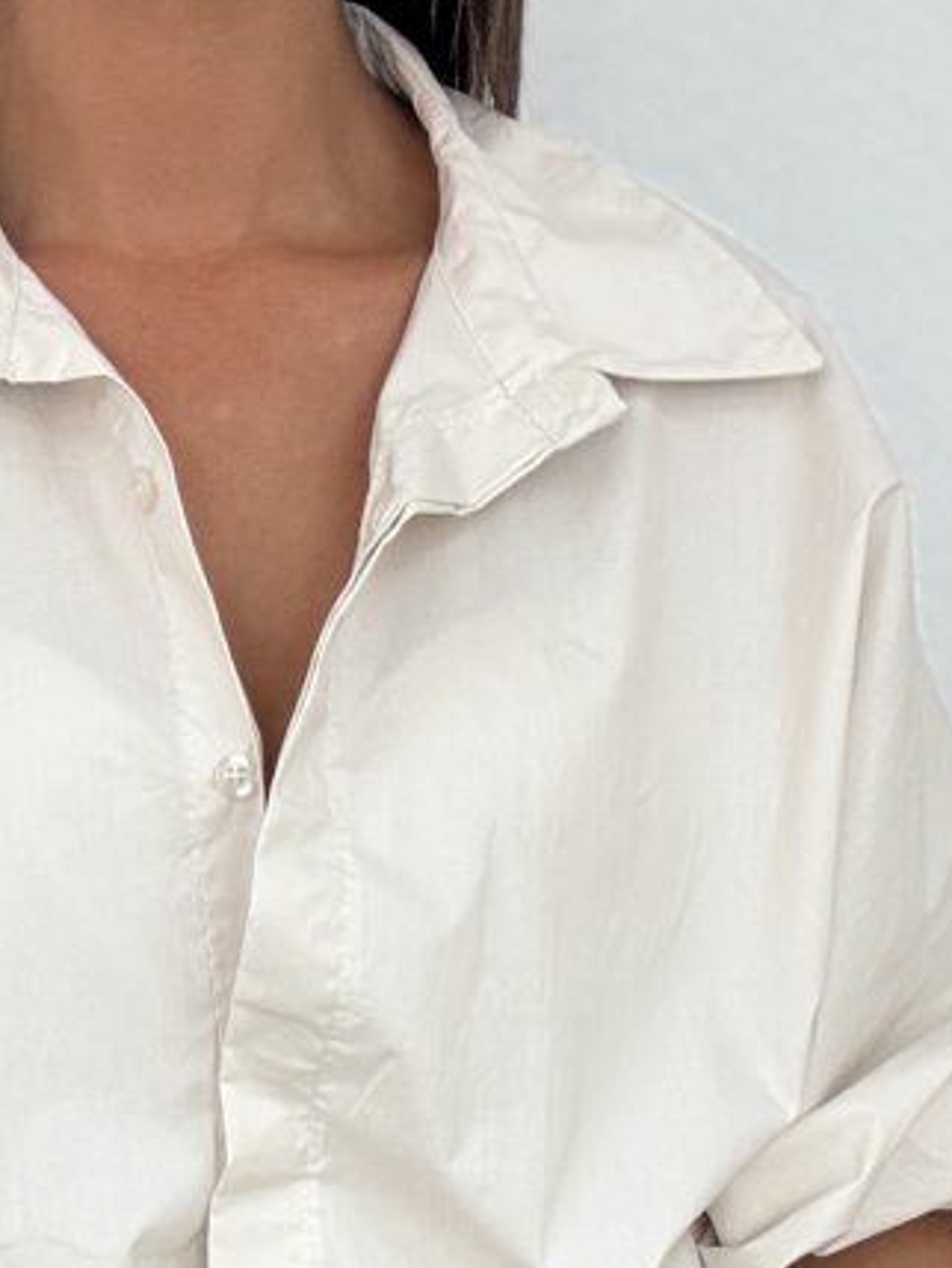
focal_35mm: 75
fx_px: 2749
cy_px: 1187
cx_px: 149
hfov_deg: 19.4
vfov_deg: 25.1
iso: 32
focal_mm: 2.69
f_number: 1.9
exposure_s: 1/100
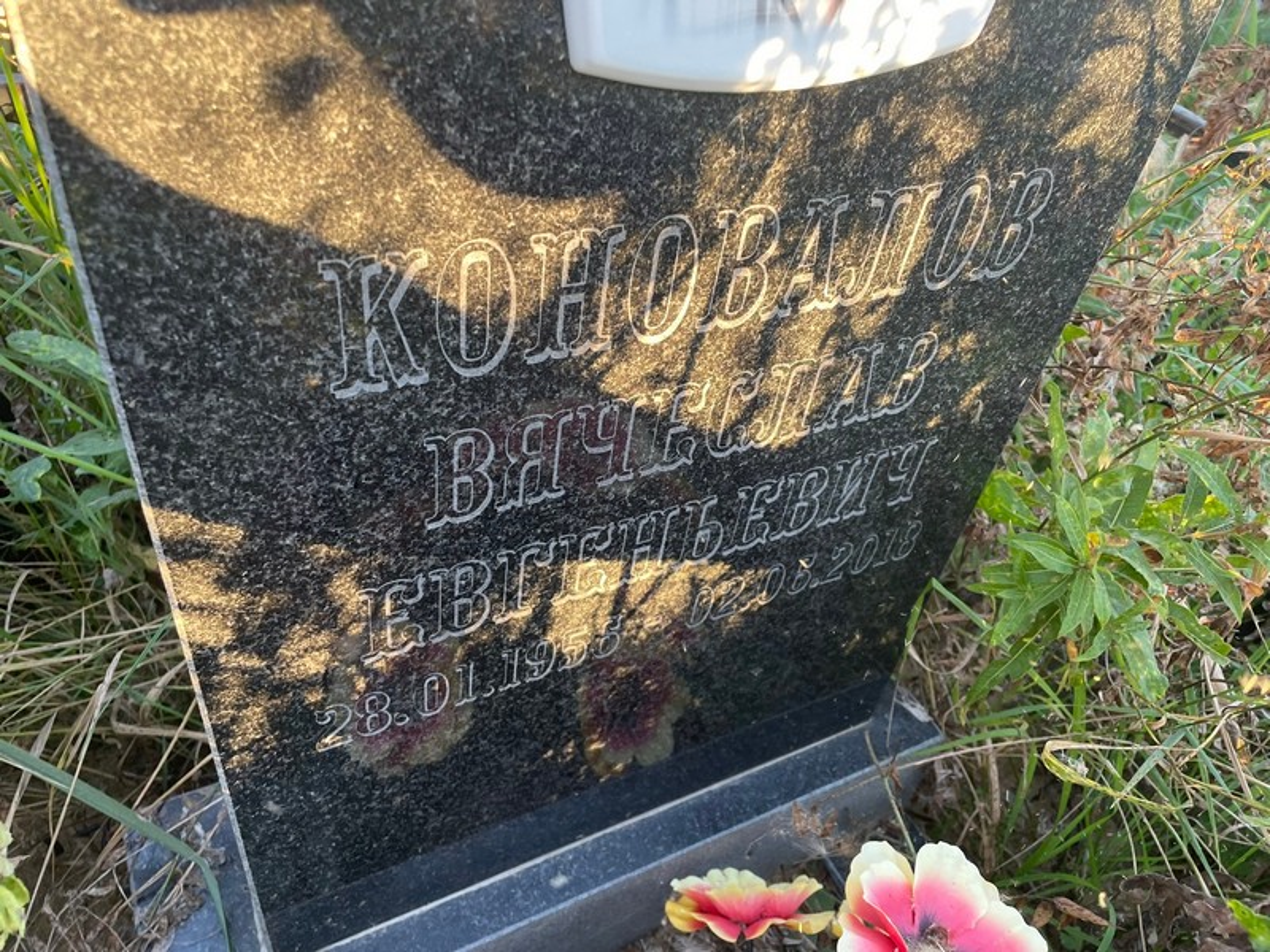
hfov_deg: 67.3
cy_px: 476
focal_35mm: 26
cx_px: 635
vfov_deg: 53.1
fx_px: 954
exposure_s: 1/121
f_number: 1.6
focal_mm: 4.2
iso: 80
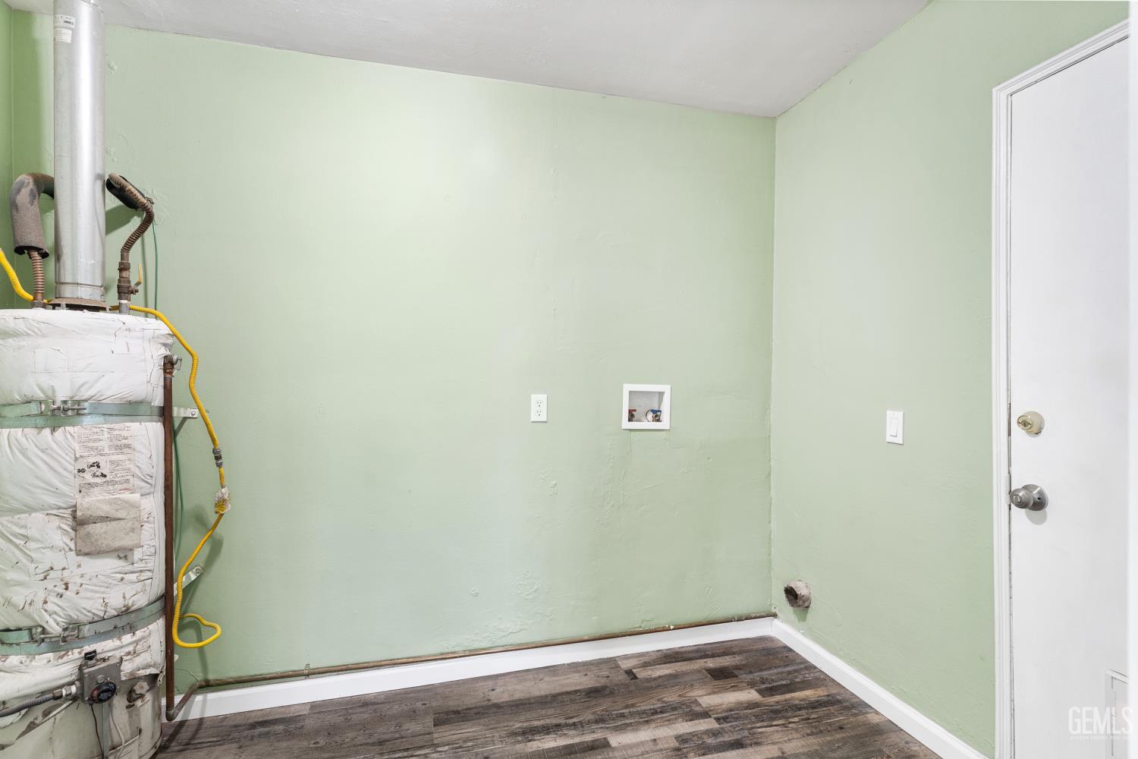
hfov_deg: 93.3
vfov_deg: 70.4
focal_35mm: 17
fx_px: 537
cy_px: 380
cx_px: 569
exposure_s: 1/1.25
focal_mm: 17
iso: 400
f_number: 5.6
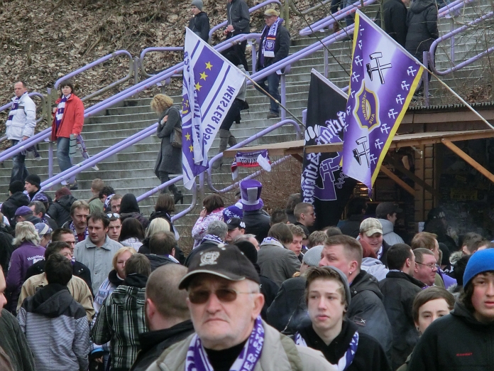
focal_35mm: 300
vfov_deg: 5.0
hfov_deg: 6.6
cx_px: 247
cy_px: 186
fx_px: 4281
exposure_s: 1/640
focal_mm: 53
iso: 800
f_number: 5.9
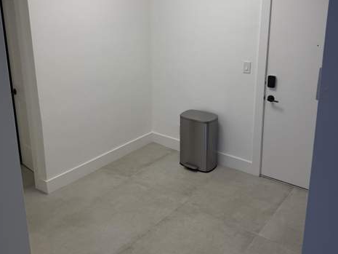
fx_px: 322
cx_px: 166
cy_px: 92
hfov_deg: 55.3
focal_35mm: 33
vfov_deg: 42.6
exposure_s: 1/535
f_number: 1.78
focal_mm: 6.76
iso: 100
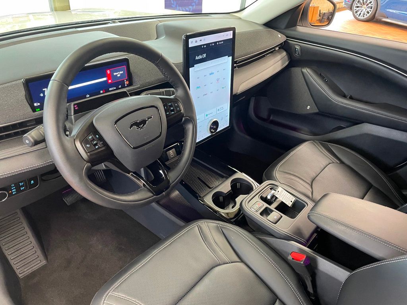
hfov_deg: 67.3
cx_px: 204
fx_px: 306
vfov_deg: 53.1
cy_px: 152
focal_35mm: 26
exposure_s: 1/36
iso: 400
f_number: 1.6
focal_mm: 4.2
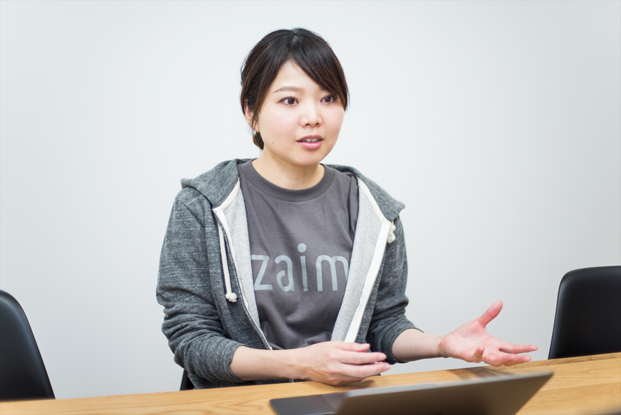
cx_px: 310
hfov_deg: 39.6
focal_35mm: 50
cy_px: 208
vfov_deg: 27.0
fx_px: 863
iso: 160
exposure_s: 1/250
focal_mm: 50
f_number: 1.4
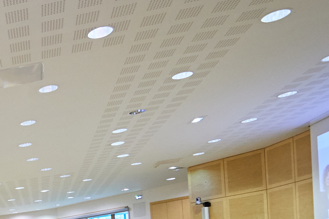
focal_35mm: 51
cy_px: 296
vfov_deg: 23.1
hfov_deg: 31.9
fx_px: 466
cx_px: -73
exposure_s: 1/160
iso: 2500
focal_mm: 14
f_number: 5
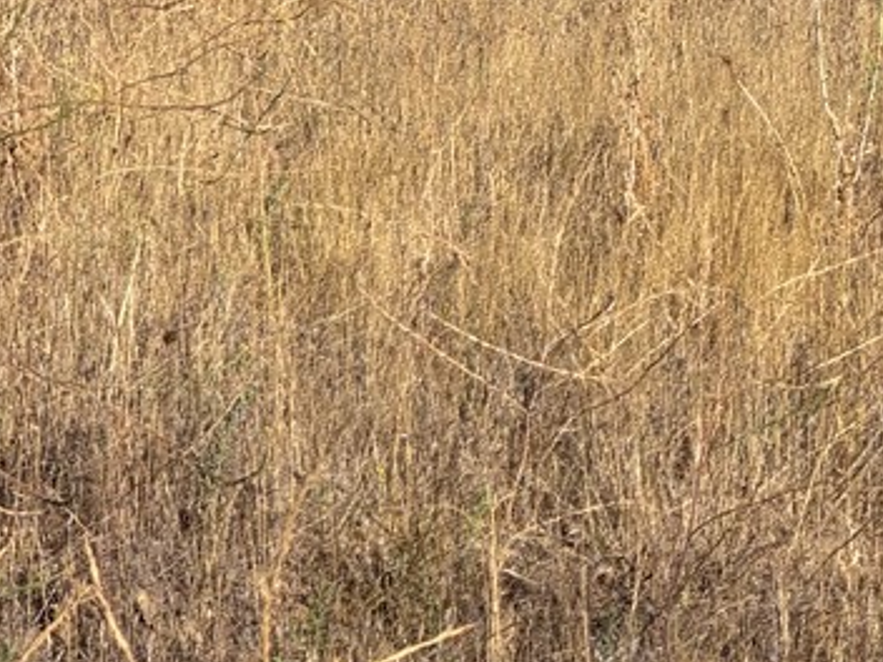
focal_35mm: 291
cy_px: -288
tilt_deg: -3.6
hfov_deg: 6.8
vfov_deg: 5.1
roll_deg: +0.7
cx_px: 700
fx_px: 7423
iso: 25
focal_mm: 16.89
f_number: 2.8
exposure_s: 1/638
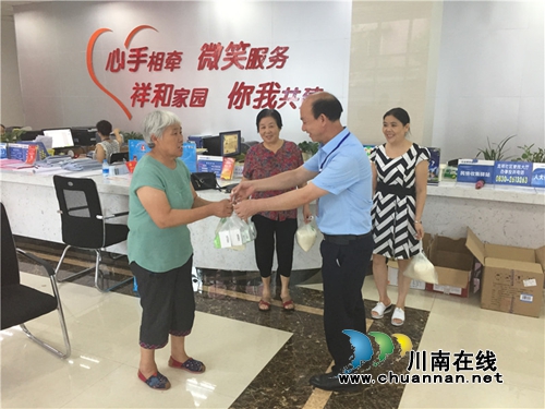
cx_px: 272
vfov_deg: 48.2
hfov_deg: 61.7
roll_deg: -0.2
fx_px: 457
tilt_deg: -12.6
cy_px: 204
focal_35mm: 29
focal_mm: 4.15
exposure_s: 1/33
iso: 125
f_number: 2.2
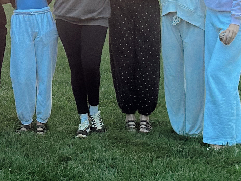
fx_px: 787
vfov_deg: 12.9
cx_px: 33
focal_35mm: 113
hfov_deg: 17.2
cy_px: 1
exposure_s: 1/121
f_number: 1.5
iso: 125
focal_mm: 5.7
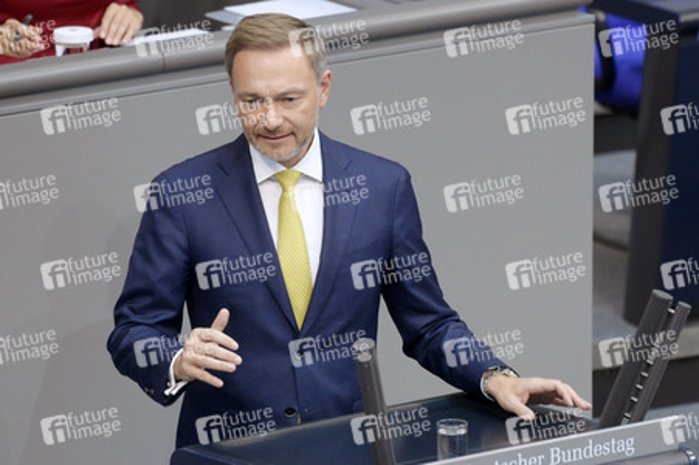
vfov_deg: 3.5
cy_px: 232
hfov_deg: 5.3
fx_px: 7567
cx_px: 350
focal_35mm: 390
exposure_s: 1/320
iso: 8000
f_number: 6.3
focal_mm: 390
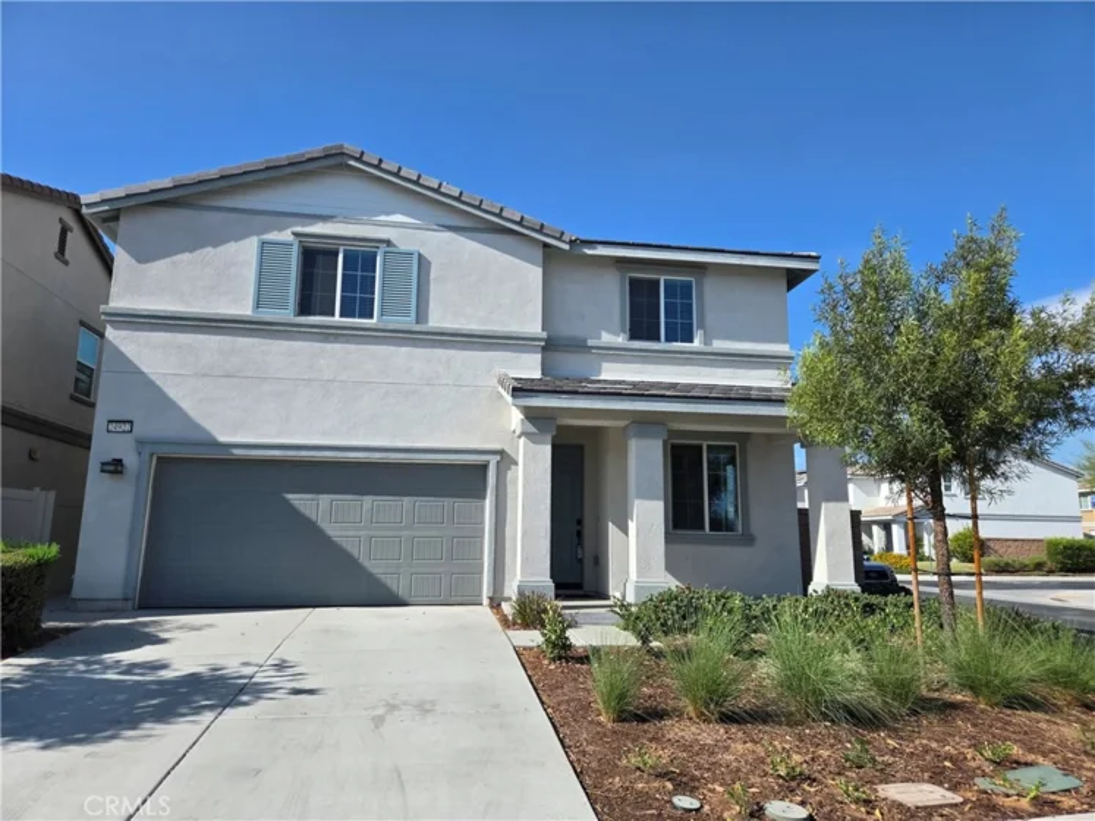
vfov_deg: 58.9
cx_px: 548
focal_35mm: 23
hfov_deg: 73.9
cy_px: 410
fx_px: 727
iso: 40
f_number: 1.8
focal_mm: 5.4
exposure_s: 1/2921
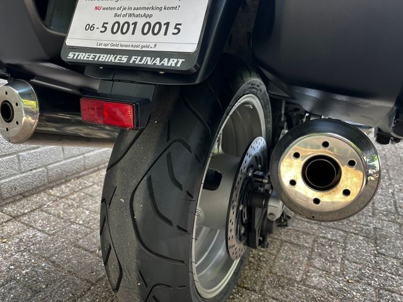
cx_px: 202
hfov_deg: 67.3
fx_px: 303
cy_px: 151
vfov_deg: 53.1
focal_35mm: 26
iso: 80
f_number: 1.6
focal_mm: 5.1
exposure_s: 1/122
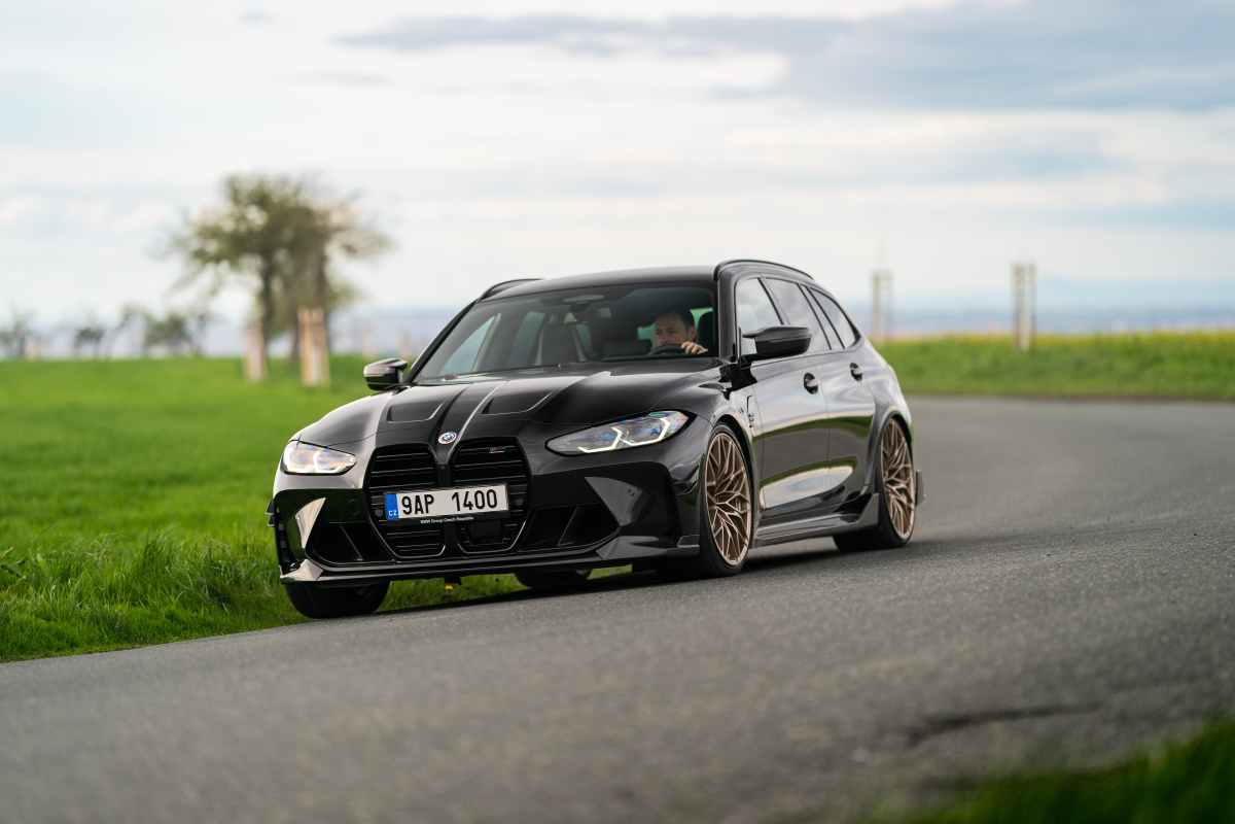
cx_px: 618
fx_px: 4631
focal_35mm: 135
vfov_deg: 10.2
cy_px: 412
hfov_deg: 15.2
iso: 100
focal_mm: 135
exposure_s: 1/1250
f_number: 1.8
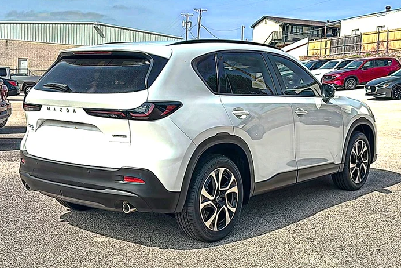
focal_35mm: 41
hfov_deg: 47.4
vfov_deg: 32.6
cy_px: 134
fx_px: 457
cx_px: 201
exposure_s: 1/8333
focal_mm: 6.86
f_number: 1.78
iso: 80
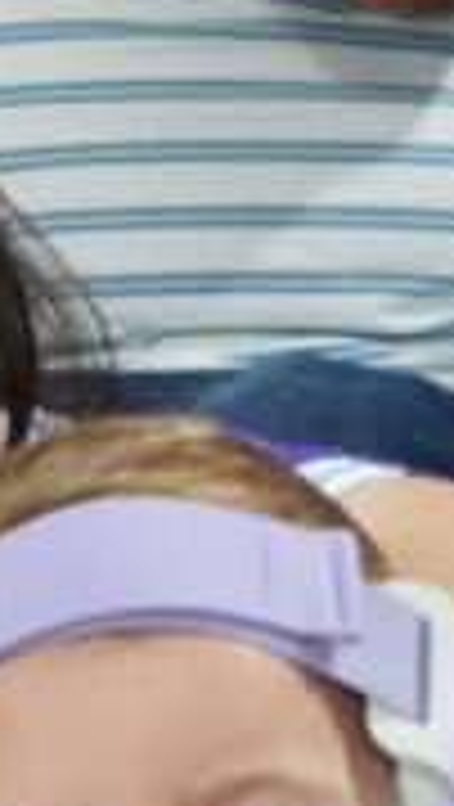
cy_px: 874
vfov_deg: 5.8
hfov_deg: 3.3
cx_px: -162
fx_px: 7905
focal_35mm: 370
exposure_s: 1/160
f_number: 4.5
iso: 1250
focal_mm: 55
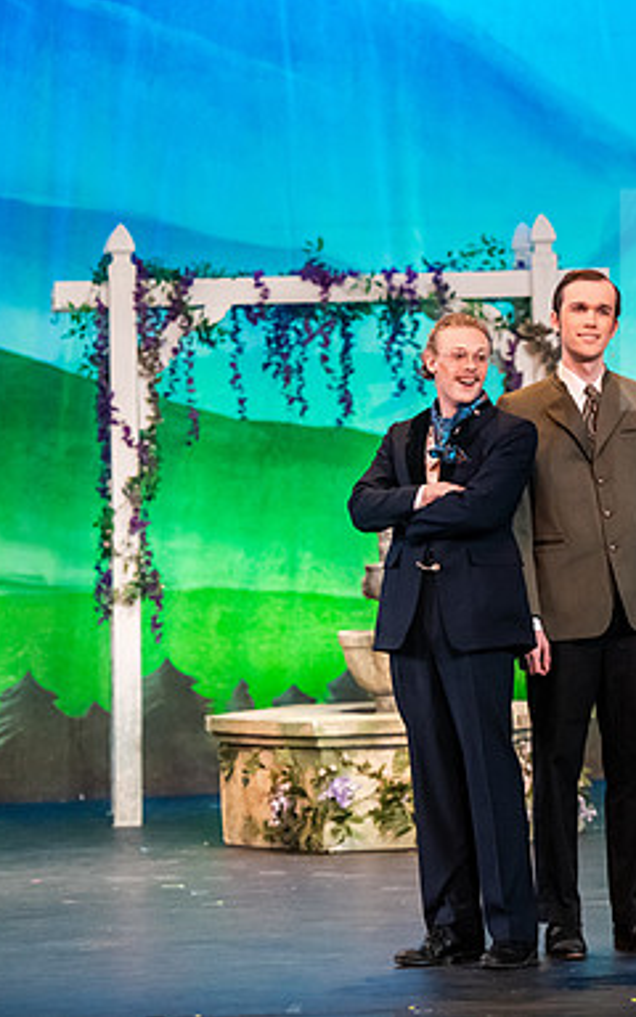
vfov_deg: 11.1
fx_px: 5214
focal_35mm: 188
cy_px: 510
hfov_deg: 7.0
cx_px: 541
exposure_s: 1/250
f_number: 3.2
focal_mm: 122
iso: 4000
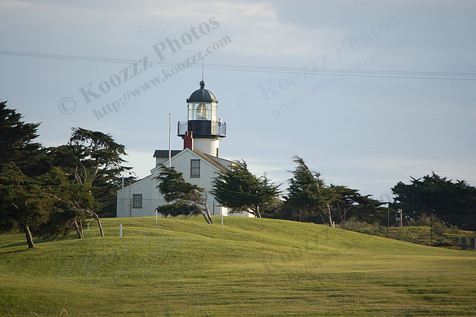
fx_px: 3964
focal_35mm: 300
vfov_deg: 4.6
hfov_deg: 6.9
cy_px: 158
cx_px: 238
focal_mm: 200
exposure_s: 1/250
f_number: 5.6
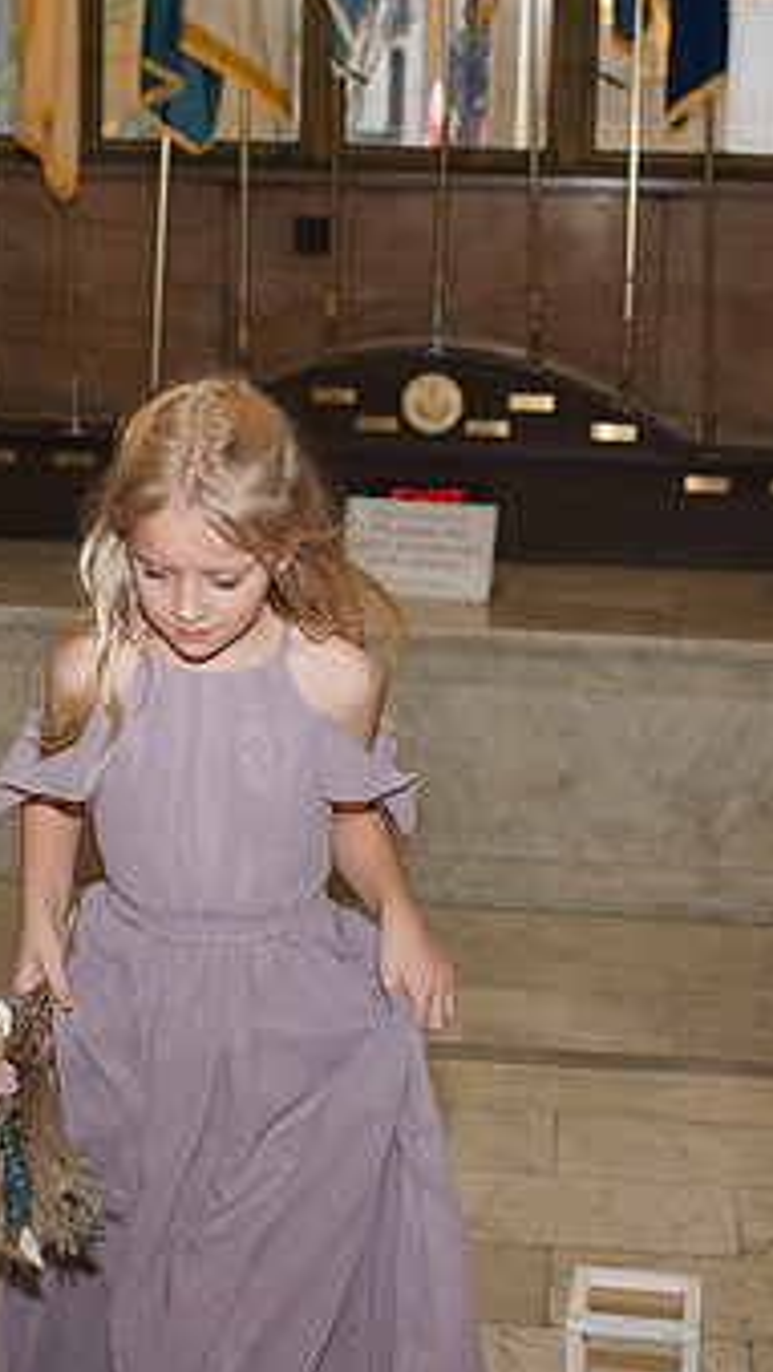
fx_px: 2911
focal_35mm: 80
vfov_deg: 26.5
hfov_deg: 15.1
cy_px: 653
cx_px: 182
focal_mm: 35
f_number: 3.5
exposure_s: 1/200
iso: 1000
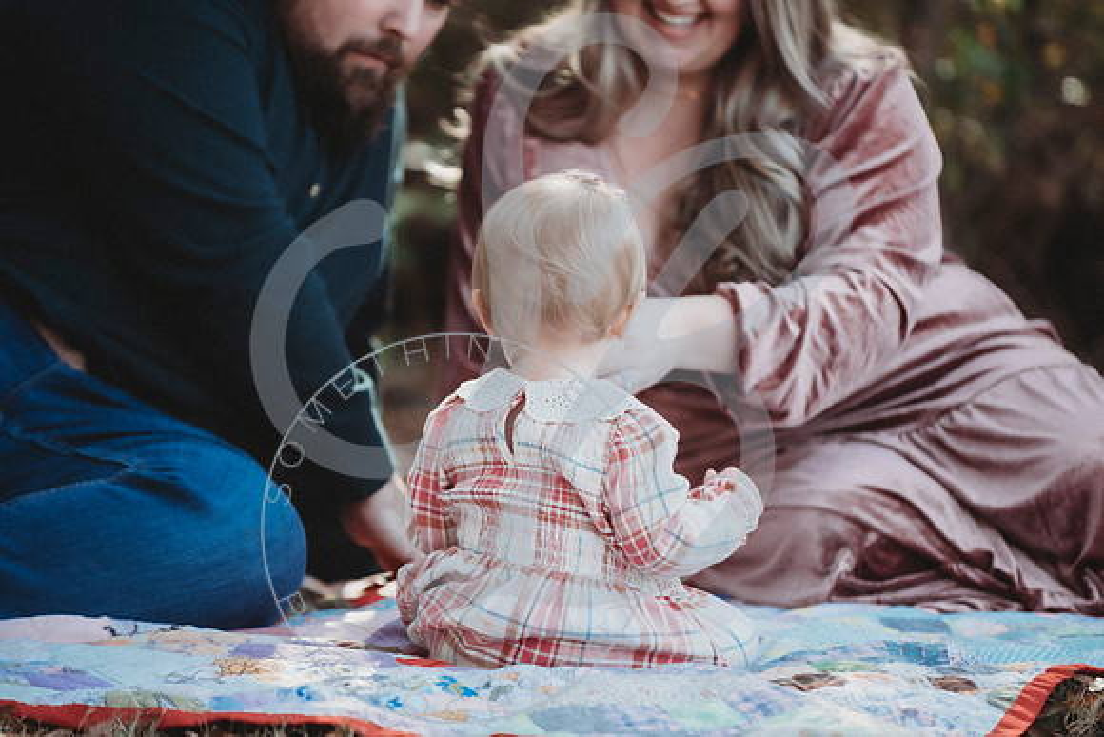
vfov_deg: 6.1
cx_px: 556
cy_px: 371
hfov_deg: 9.2
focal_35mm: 225
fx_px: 6889
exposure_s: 1/250
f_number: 2.8
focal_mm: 200
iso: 100
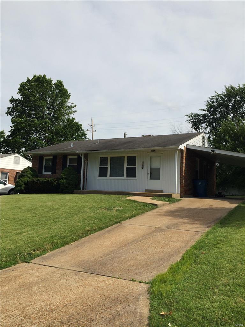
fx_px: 274
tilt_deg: +4.6
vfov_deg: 61.7
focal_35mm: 29
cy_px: 164
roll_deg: -2.9
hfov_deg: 48.2
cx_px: 122
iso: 32
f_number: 2.2
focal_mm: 4.15
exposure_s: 1/2564
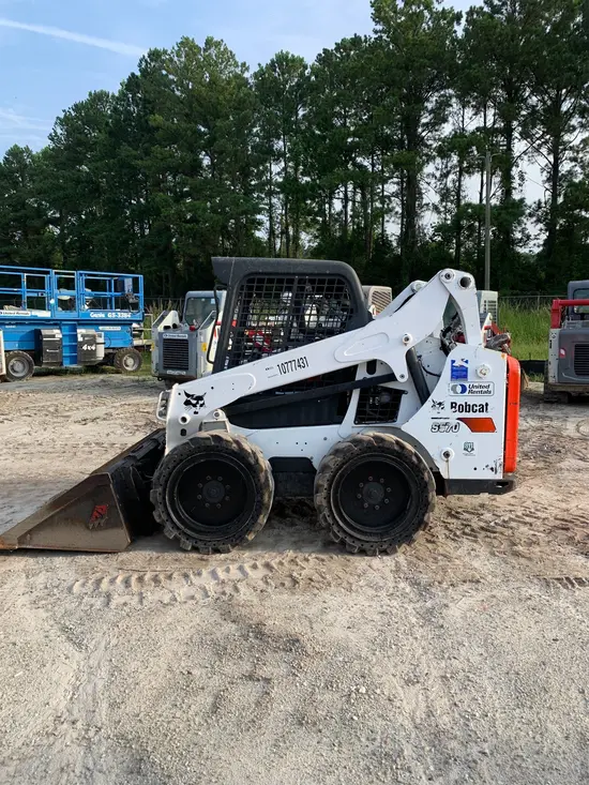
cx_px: 294
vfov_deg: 67.3
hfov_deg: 53.1
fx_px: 590
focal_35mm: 26
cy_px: 392
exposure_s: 1/687
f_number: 1.8
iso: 25
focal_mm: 4.25
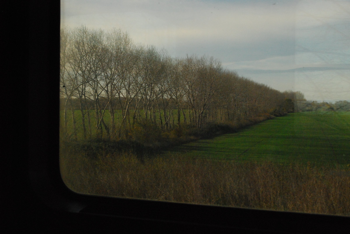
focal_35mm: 54
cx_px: 175
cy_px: 117
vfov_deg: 25.1
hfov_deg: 36.8
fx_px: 526
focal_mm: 36
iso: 1600
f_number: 13
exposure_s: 1/1000
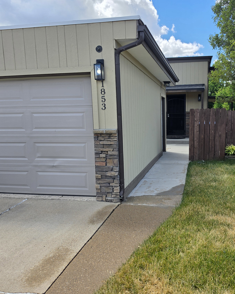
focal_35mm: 30
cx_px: 152
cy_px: 147
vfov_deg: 58.8
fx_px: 261
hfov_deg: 47.9
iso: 64
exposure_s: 1/5151
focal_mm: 6.5
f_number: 1.4
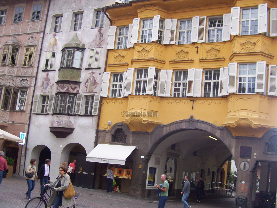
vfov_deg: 32.2
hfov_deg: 42.1
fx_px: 360
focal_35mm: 45
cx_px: 139
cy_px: 114
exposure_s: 1/250
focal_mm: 6
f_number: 2.7
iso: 80
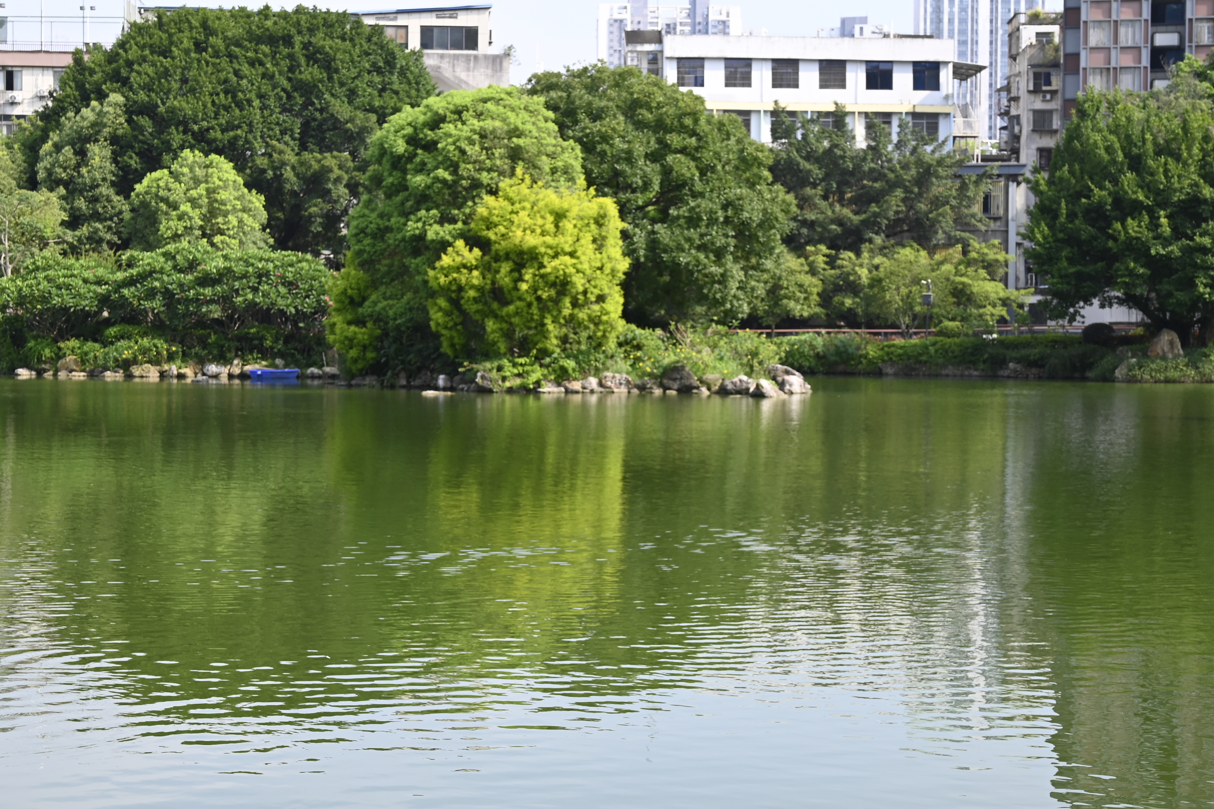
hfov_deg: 33.4
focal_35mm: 60
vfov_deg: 22.6
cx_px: 607
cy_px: 404
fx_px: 2023
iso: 125
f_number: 5.6
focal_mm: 40
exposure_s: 1/250
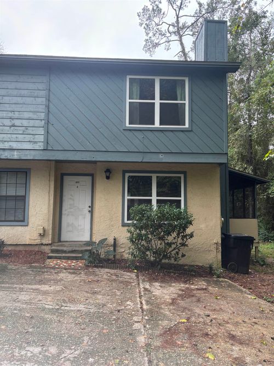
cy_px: 183
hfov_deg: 53.0
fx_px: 274
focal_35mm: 26
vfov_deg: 67.3
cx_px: 137
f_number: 1.6
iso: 50
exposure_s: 1/330
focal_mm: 5.96
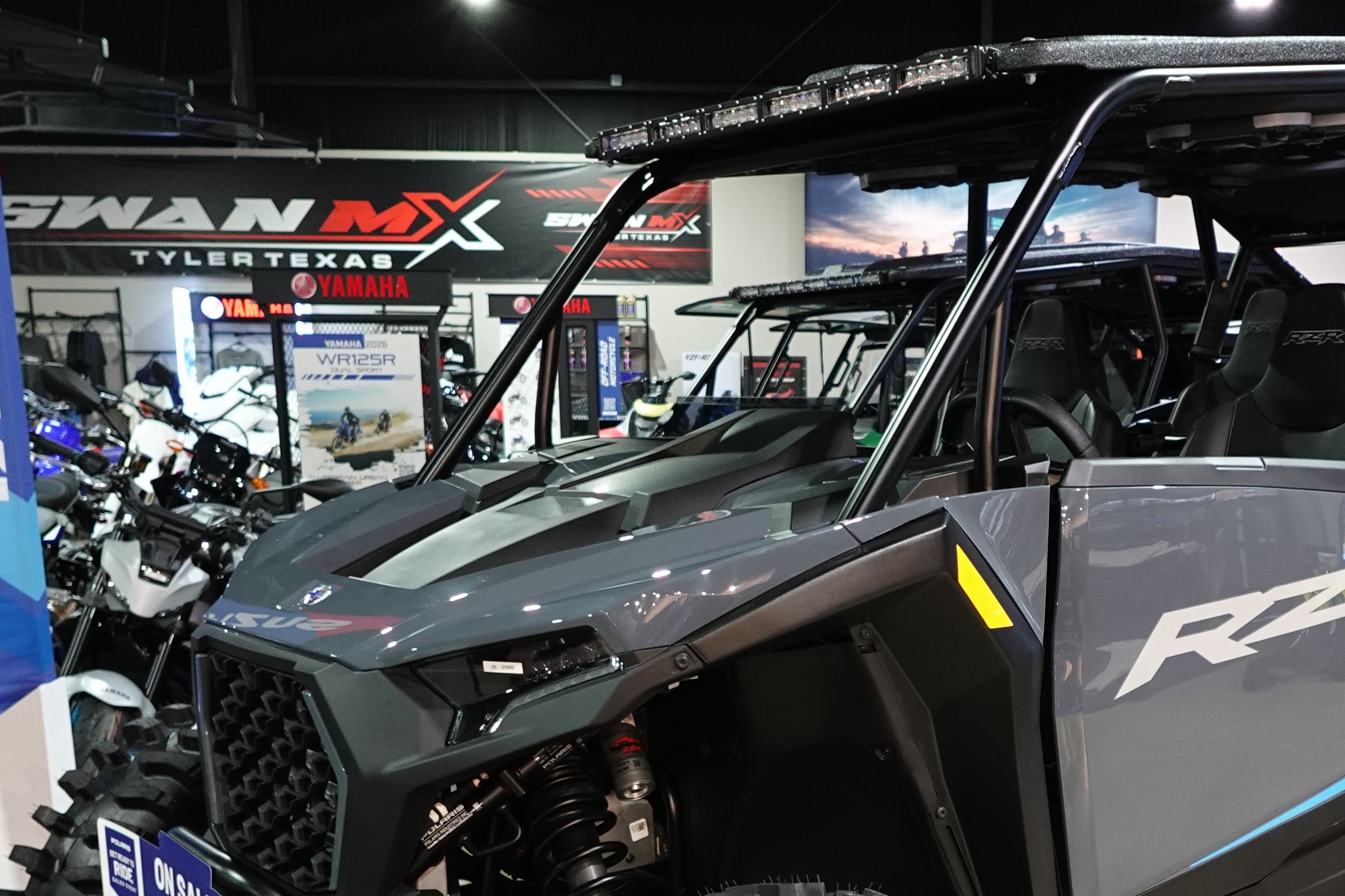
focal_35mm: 42
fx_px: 1569
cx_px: 943
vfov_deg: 31.0
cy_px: 738
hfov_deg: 45.4
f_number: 2
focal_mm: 7.6
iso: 500
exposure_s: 1/80
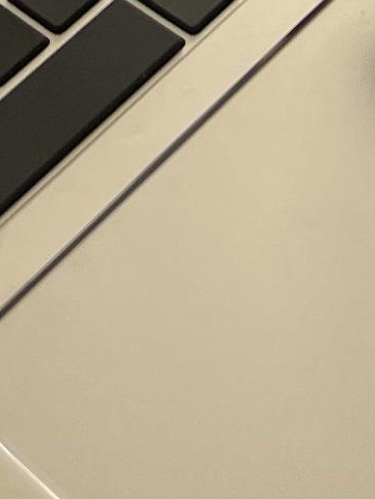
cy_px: -809
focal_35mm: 144
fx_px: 2079
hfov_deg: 9.8
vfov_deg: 10.9
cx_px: -269
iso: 80
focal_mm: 5.7
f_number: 1.5
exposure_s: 1/121
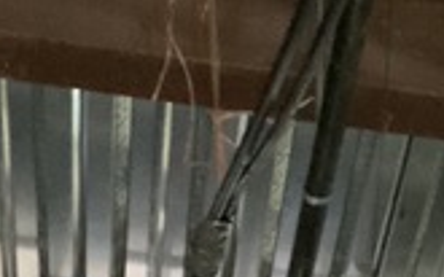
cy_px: 636
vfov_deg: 8.1
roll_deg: -0.7
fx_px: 1814
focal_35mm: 150
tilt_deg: +25.2
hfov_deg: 13.9
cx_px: 366
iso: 400
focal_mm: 3
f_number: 1.8
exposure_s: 1/30
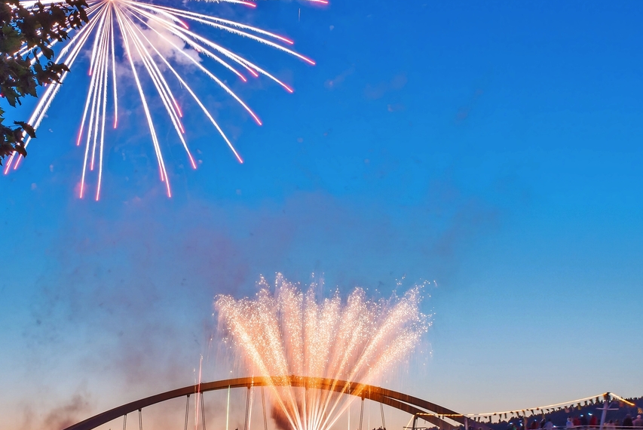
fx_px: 1501
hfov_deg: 24.2
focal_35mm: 84
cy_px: 180
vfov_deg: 16.3
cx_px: 299
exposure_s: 1.6
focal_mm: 35
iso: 100
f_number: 13
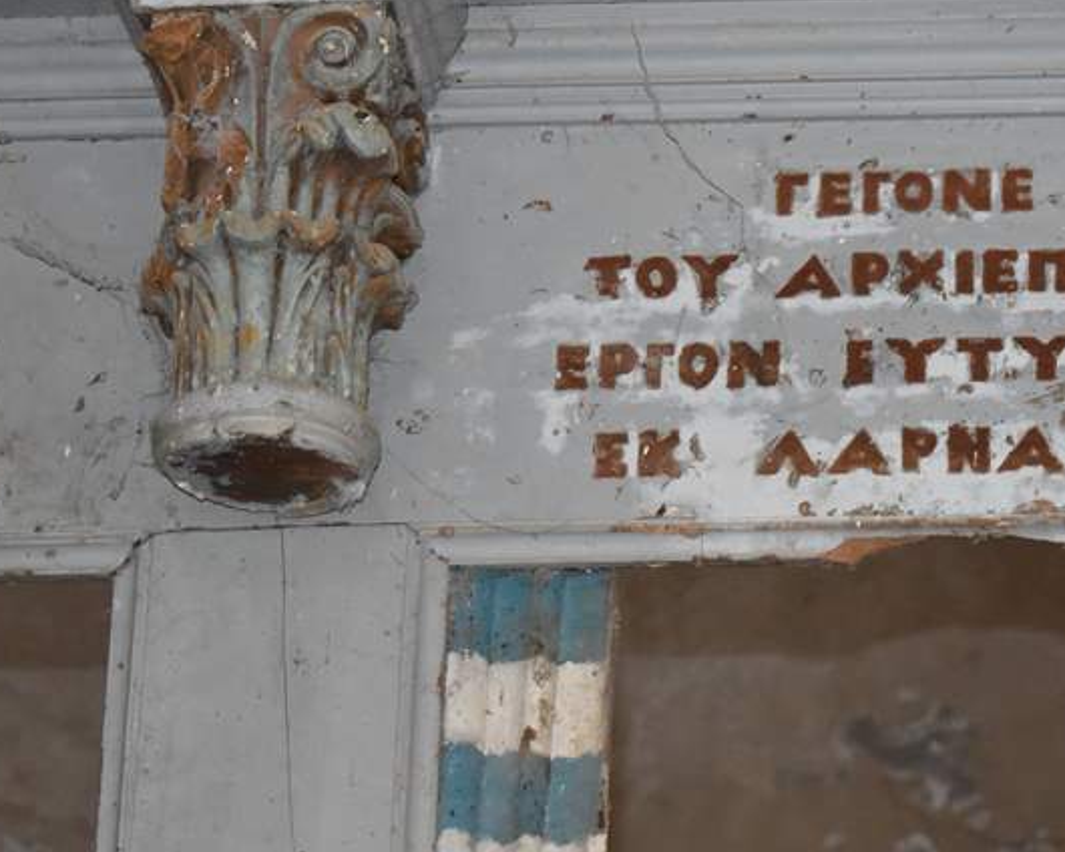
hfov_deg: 10.9
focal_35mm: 175
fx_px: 5518
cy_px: 340
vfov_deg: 8.8
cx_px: 1112
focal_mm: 55
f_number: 5.6
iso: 1600
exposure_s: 1/60
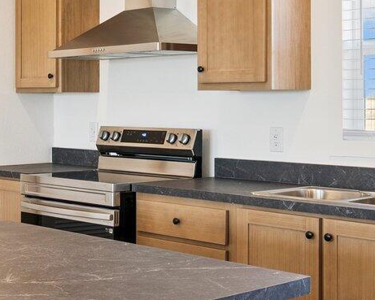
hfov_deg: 25.0
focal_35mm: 75
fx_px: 833
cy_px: 102
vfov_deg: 20.4
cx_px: 74
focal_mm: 18
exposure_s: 1/50
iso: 320
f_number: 8
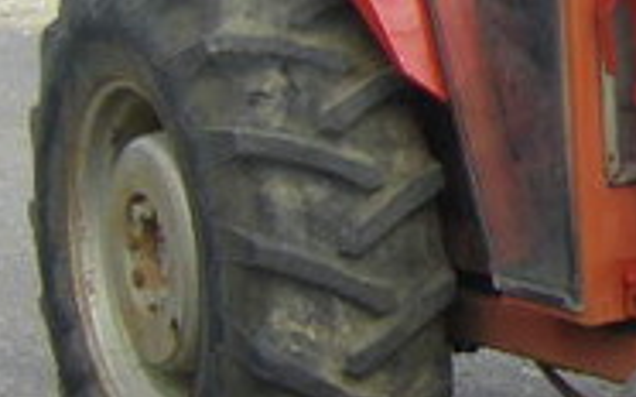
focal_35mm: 173
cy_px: 147
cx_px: 1108
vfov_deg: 7.6
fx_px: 2997
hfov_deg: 11.3
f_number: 3.5
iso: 64
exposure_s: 1/160
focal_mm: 6.3
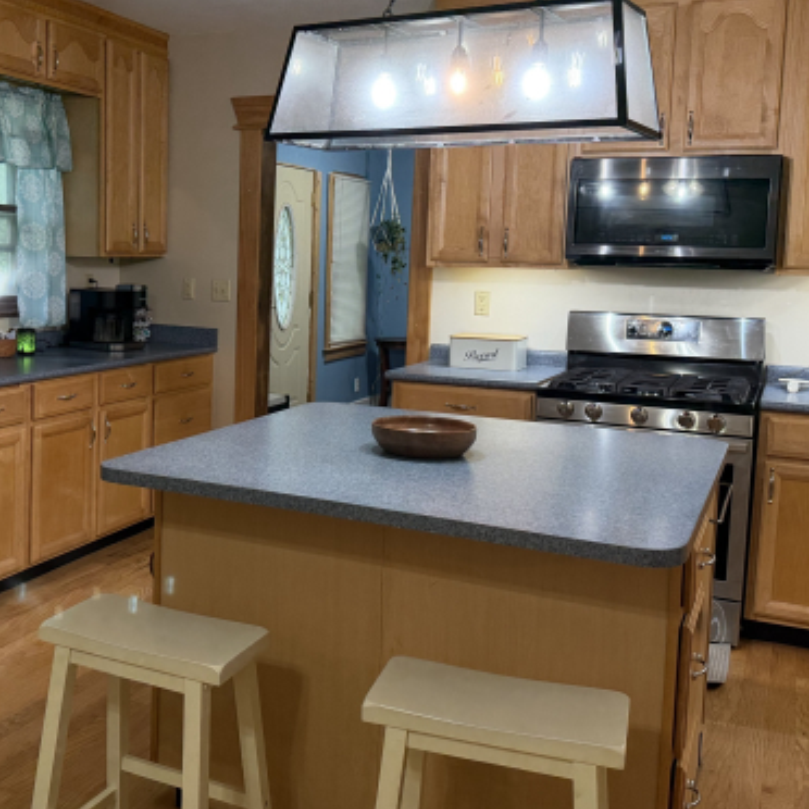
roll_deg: -1.4
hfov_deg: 43.1
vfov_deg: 43.7
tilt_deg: -5.7
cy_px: 344
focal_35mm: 38
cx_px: 253
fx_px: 1005
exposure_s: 1/120
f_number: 1.78
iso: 400
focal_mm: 6.76
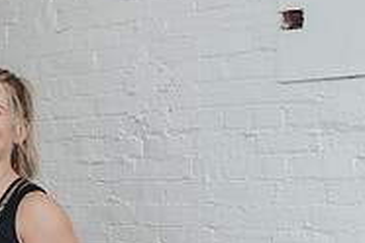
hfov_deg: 16.0
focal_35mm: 124
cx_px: -49
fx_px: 1257
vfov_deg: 11.0
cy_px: 234
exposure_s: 1/200
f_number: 3.2
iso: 800
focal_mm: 35
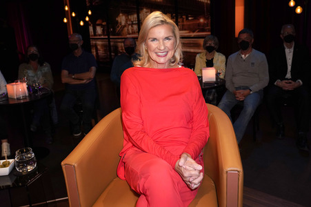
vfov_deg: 43.5
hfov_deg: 62.0
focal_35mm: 30
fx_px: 259
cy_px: 104
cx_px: 156
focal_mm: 30
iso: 1600
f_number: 6.3
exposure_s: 1/160
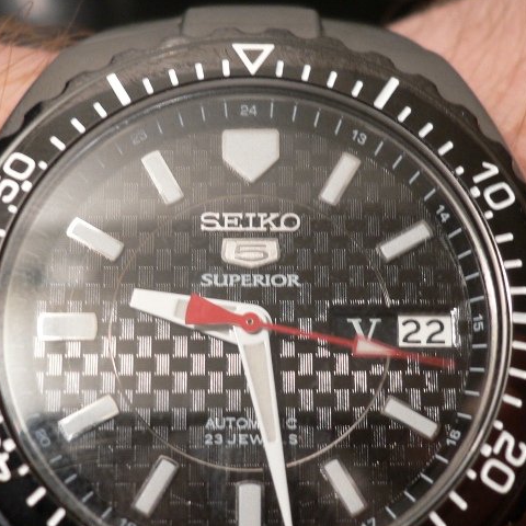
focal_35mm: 58
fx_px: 997
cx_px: 272
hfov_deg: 29.5
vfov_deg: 29.5
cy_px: 311
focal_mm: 5.8
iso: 100
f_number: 2.8
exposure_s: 1/40
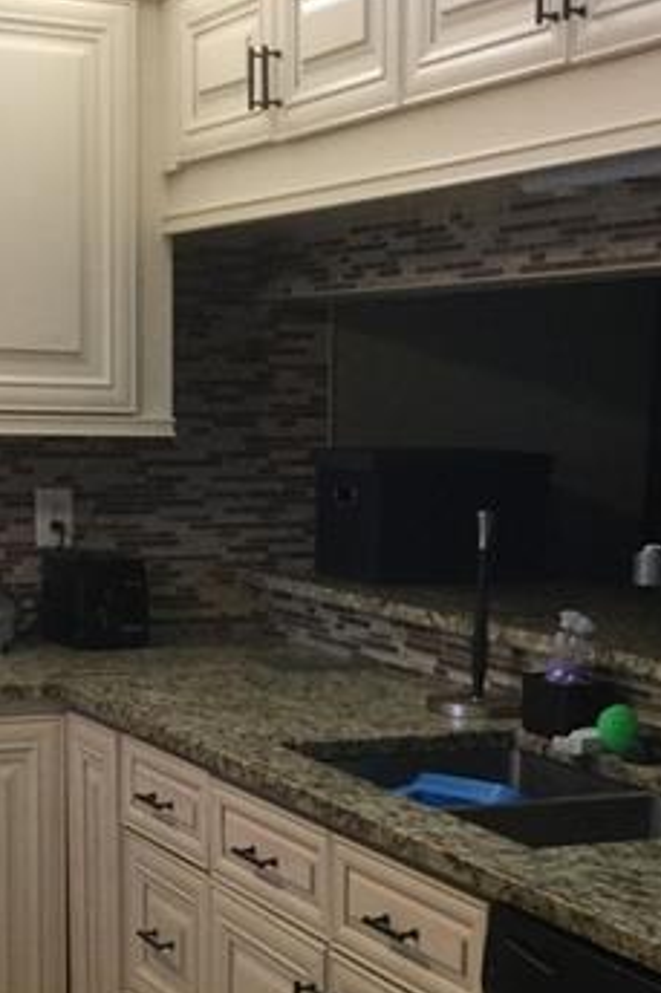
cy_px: 751
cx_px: 315
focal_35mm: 72
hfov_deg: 18.9
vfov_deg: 27.7
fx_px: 1985
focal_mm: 3.3
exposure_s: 1/30
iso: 80
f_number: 2.4
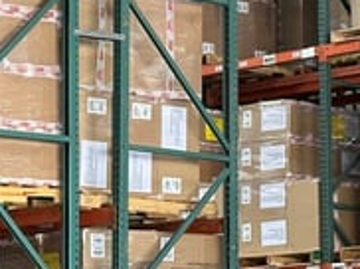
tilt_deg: +9.7
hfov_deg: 9.8
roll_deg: +1.2
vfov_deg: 7.3
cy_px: 42
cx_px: 233
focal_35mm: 203
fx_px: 2108
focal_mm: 6.86
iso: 125
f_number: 1.78
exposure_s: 1/60
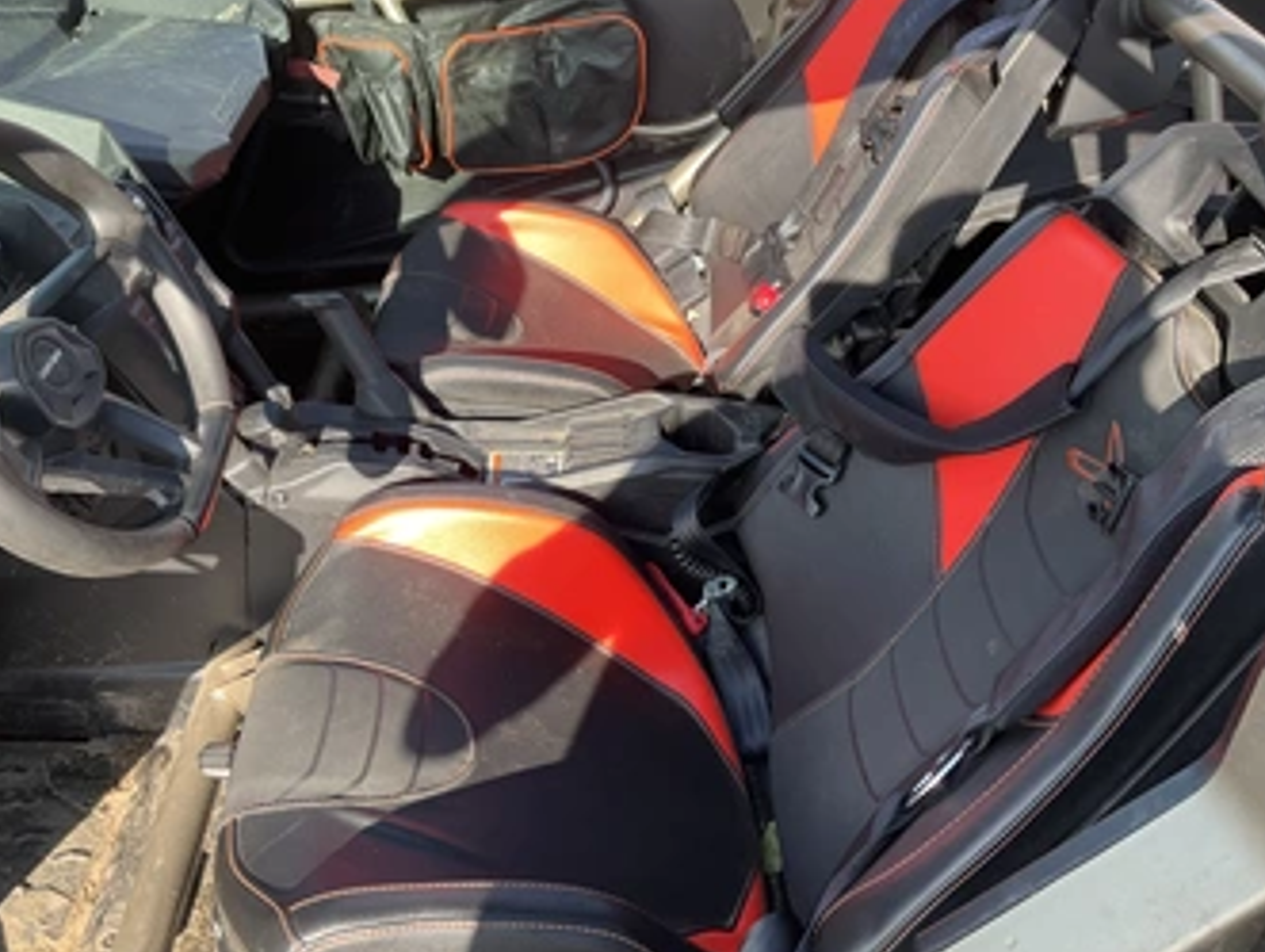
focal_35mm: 35
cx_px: 592
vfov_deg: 40.6
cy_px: 386
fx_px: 1280
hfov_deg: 52.5
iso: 20
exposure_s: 1/141
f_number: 1.8
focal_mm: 3
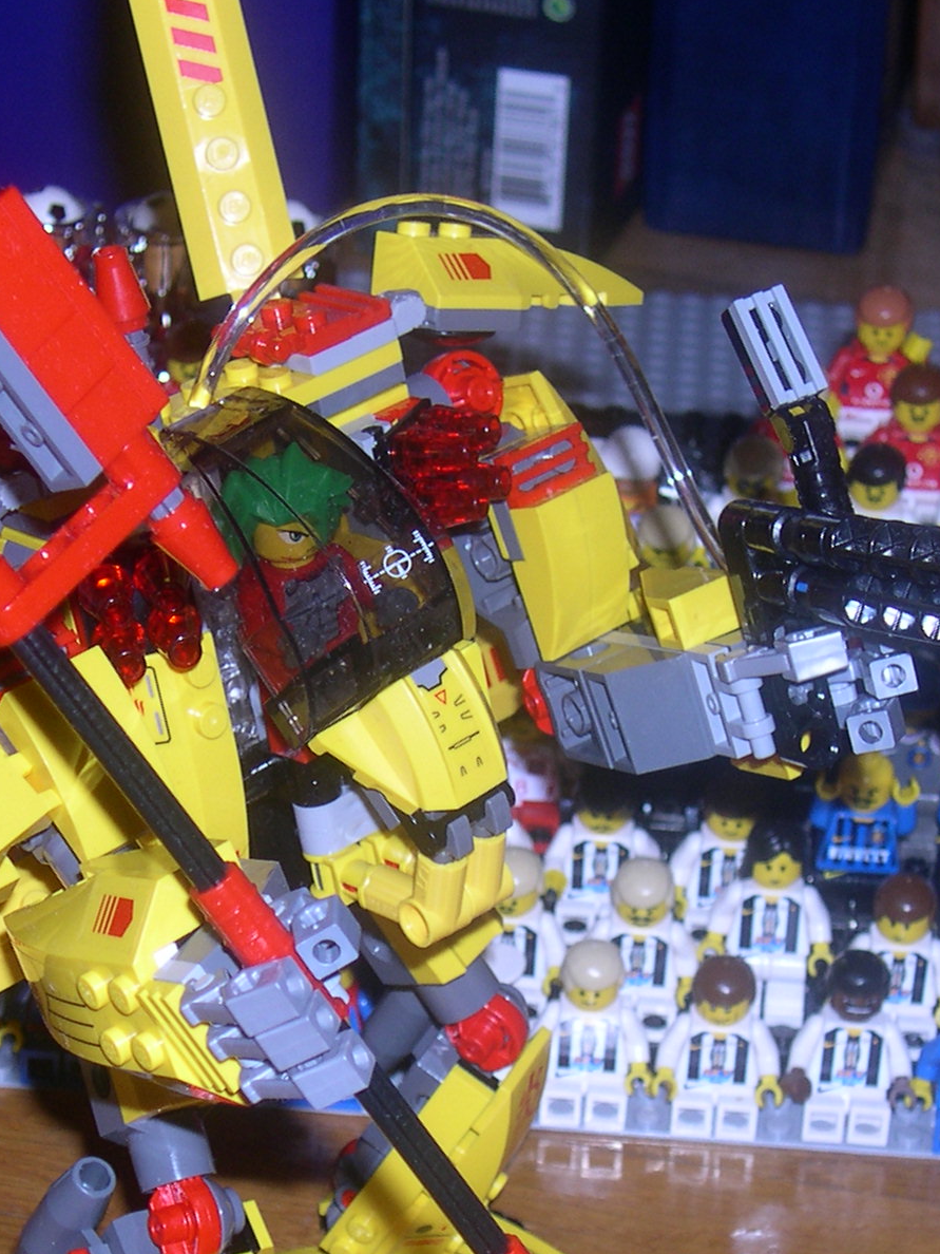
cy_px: 871
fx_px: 3947
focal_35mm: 109
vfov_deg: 18.0
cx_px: 344
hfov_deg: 13.6
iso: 100
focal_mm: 12.2
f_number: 3.4
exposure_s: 1/60
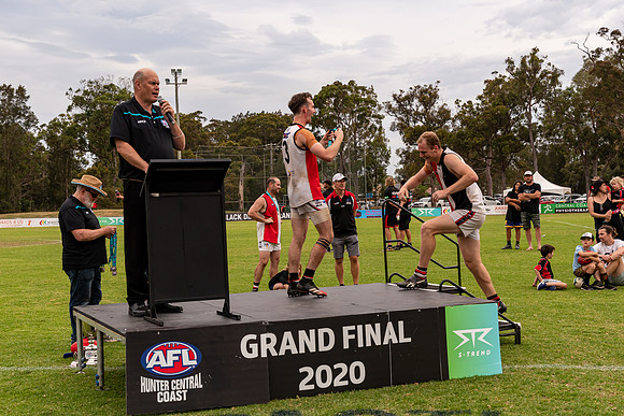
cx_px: 312
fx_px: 884
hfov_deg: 38.9
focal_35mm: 51
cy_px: 208
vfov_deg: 26.5
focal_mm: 34
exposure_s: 1/320
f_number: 6.3
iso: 400
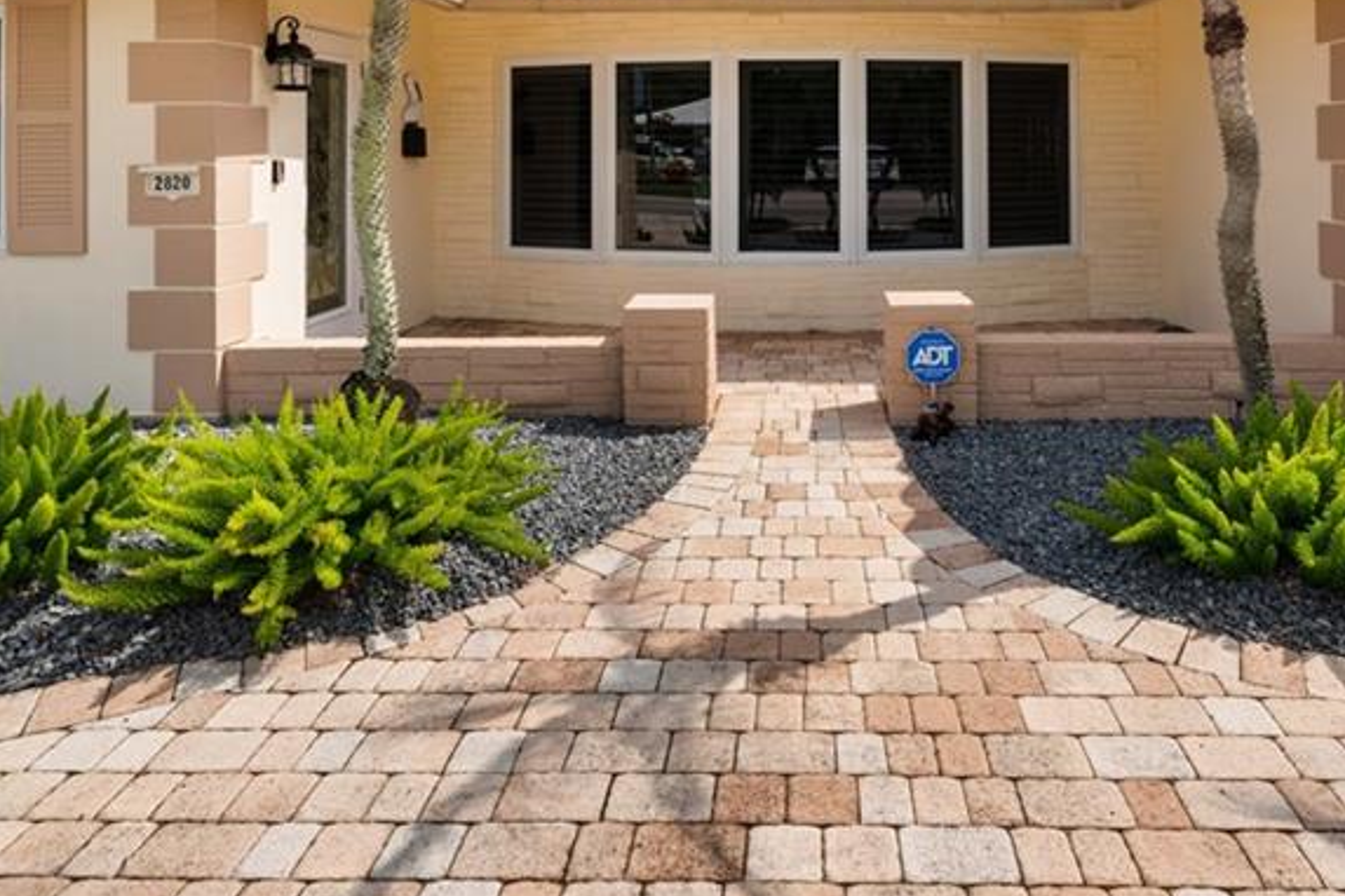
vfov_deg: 47.3
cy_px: 130
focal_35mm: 25
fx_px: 934
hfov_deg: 71.0
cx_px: 786
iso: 160
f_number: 7.1
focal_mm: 14
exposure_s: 1/80
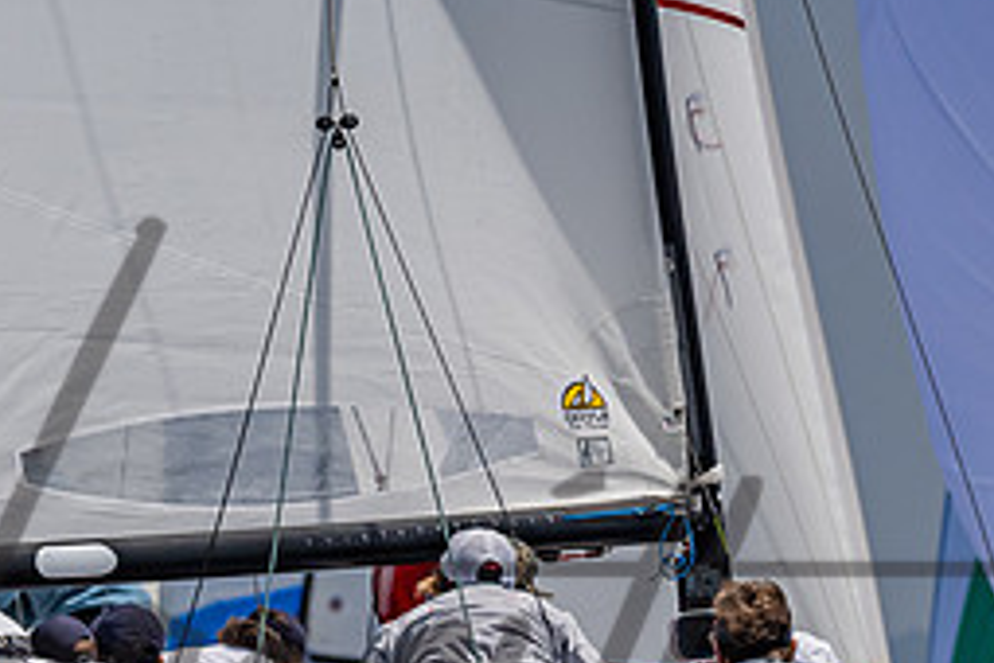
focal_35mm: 903
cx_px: -66
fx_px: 24931
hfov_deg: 2.3
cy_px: 1330
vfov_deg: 1.5
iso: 400
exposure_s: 1/4000
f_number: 6.3
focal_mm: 210
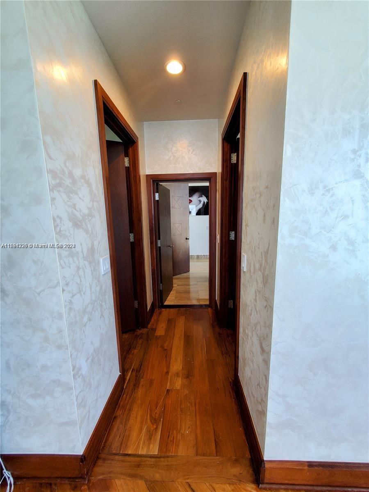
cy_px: 246
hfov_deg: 89.9
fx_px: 185
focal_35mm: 13
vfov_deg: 106.2
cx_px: 184
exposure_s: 1/60
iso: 100
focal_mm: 1.8
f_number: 2.2
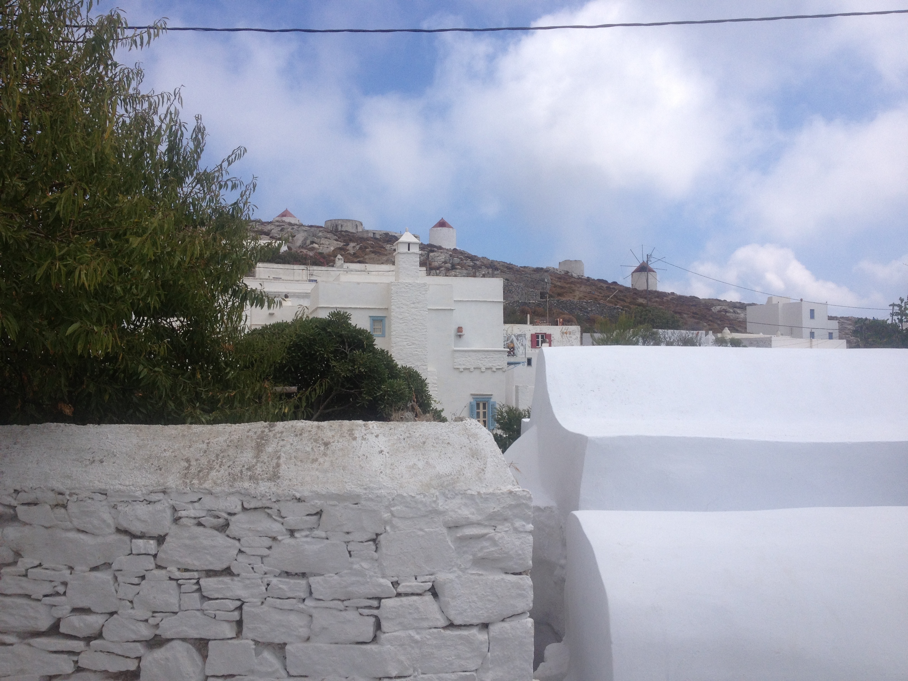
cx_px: 454
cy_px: 340
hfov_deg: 52.6
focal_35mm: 35
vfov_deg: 40.7
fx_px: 918
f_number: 2.4
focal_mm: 4.28
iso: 50
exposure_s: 1/2513
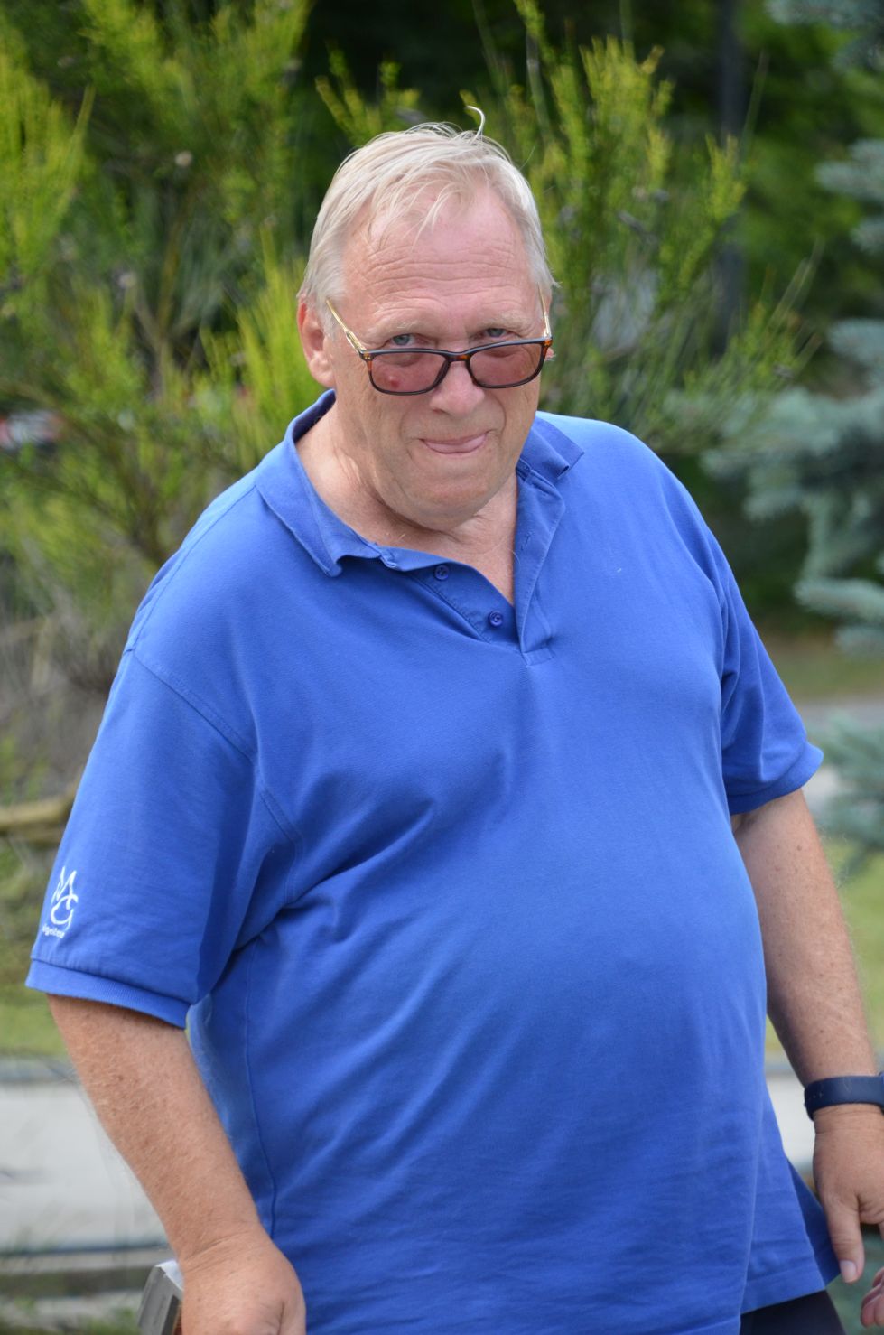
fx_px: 11654
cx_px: 442
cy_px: 668
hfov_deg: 4.3
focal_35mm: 315
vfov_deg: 6.6
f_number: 6.3
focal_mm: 210
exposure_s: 1/800
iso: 800
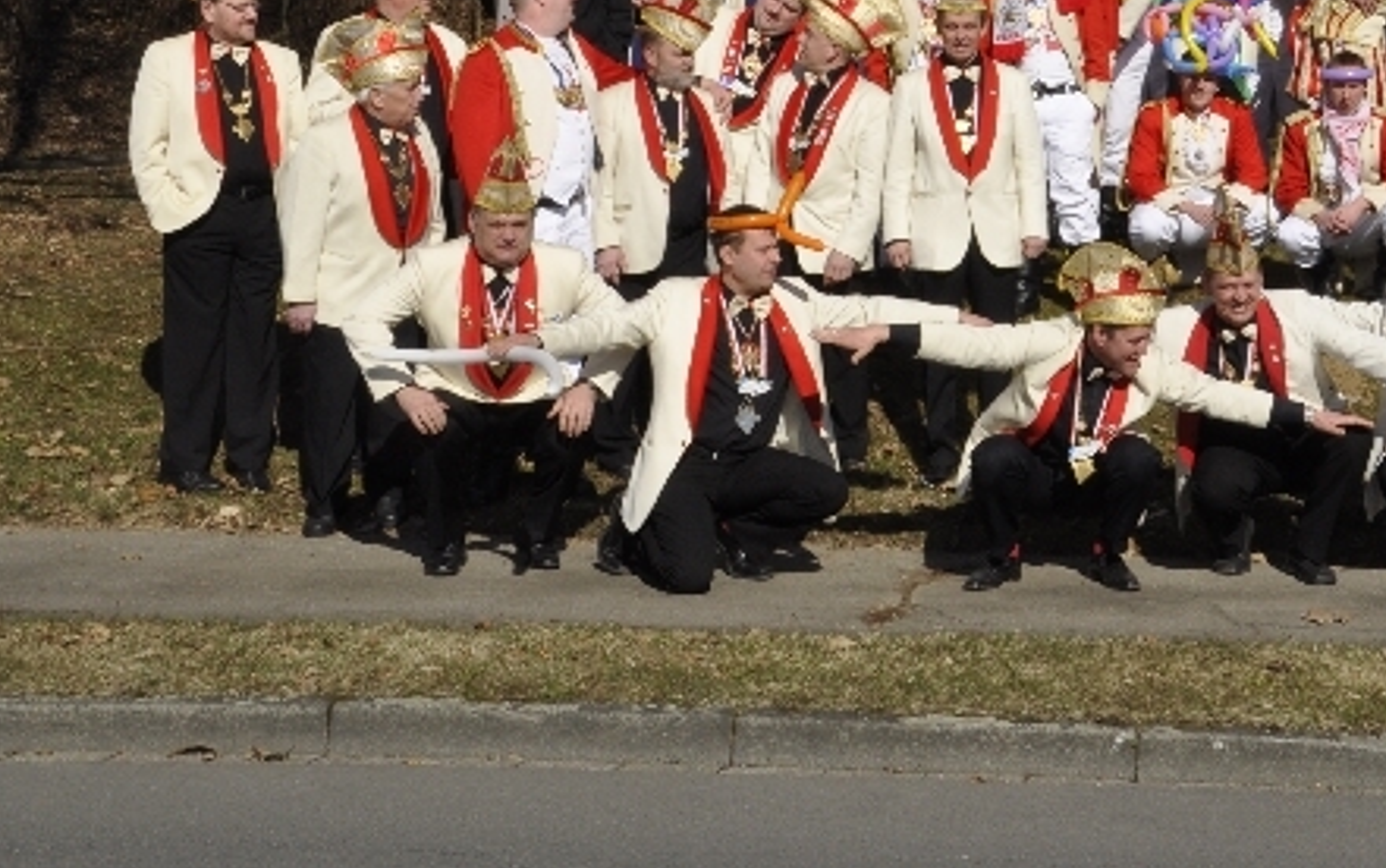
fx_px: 3136
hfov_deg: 24.3
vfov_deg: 15.6
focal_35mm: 83
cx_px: 1232
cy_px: 80
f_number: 25
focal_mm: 30
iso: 400
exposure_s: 1/200
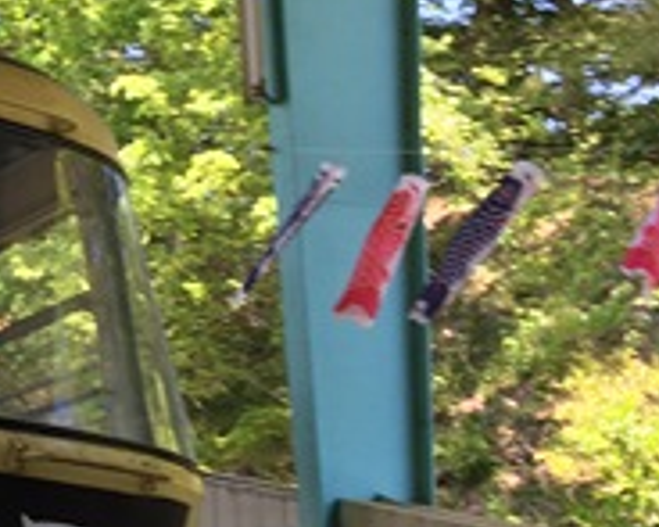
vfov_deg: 13.8
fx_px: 2164
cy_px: 355
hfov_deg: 16.4
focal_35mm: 111
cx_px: -204
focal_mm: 4.15
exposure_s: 1/141
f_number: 2.2
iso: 25
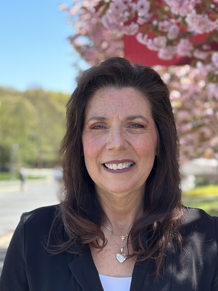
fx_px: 588
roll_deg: -0.2
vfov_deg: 27.7
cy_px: 169
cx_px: 116
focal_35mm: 70
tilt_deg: -2.7
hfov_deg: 21.0
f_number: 1.78
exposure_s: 1/1073
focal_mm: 6.86
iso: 80
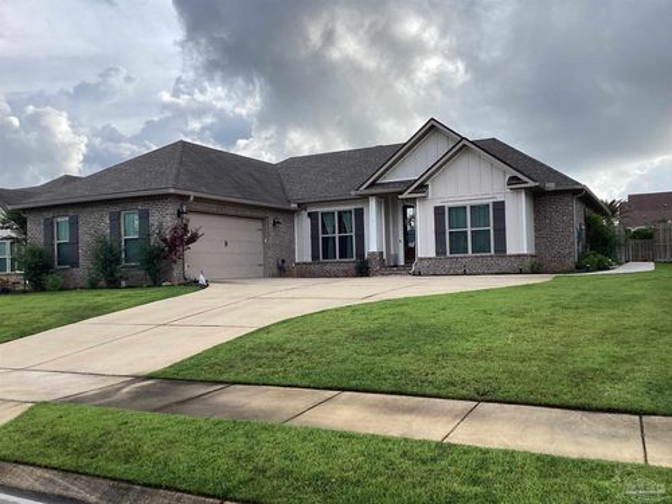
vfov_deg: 45.4
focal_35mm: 31
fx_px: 602
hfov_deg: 58.4
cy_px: 252
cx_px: 336
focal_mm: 3.3
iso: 25
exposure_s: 1/418
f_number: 2.4
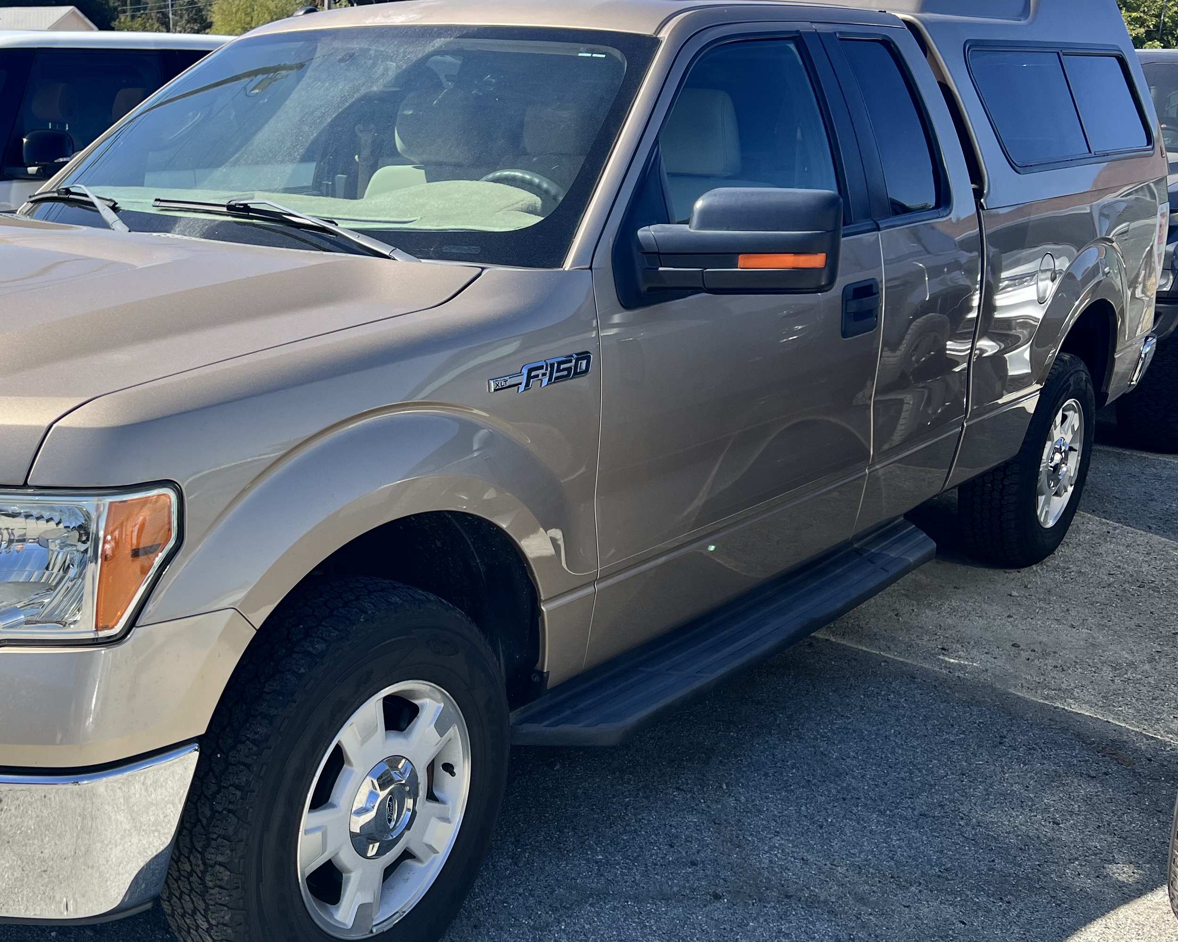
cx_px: 302
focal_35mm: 41
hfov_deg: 43.4
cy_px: 460
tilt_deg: -15.0
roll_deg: -1.1
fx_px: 1429
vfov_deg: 36.5
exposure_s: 1/2571
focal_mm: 5.7
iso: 50
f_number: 1.5
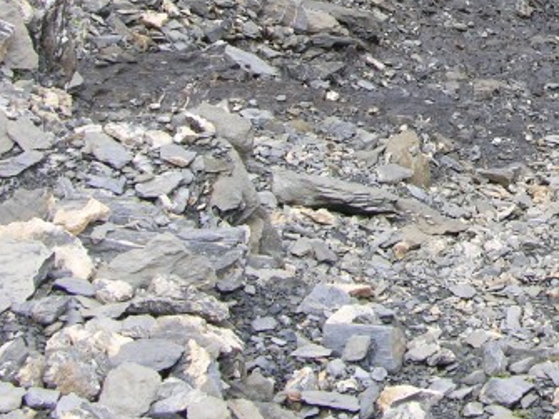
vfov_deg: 13.4
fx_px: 1727
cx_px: 701
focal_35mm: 107
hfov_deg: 17.4
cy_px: -102
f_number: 5
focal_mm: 8.9
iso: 50
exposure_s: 1/138
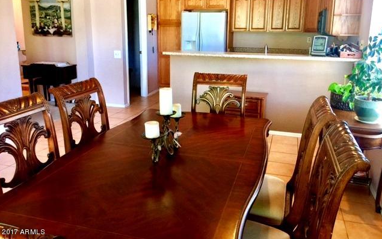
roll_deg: -0.4
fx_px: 323
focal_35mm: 31
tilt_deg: -12.8
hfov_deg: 61.2
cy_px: 99
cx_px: 191
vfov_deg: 40.5
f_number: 2.2
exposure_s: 1/15
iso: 80
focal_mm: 4.15
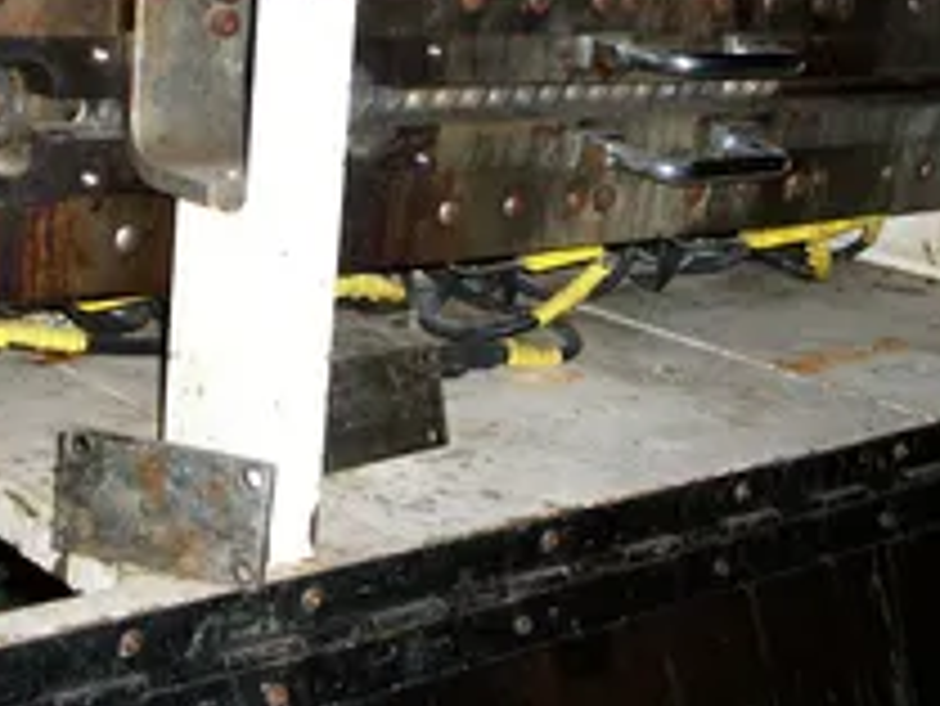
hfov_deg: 28.1
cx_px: 369
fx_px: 1875
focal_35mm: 69
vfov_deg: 20.9
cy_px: 67
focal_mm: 5.9
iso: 140
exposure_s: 1/64
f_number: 4.5
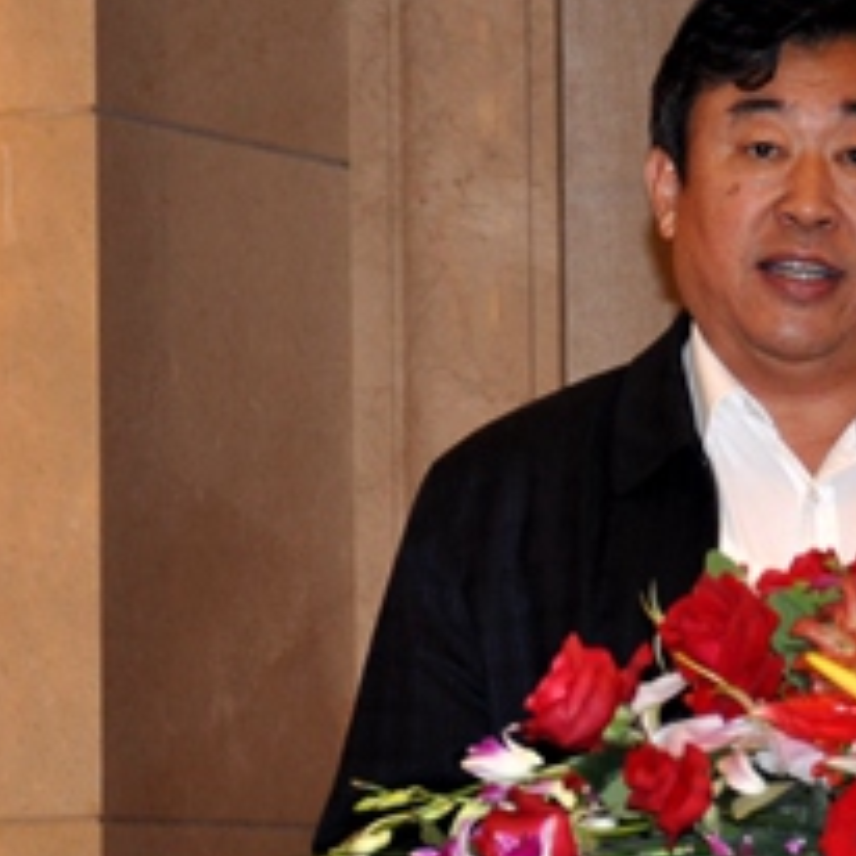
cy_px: 459
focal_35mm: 193
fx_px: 5400
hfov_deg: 9.0
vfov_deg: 9.1
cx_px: 819
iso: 320
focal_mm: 52
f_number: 5
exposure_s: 1/60
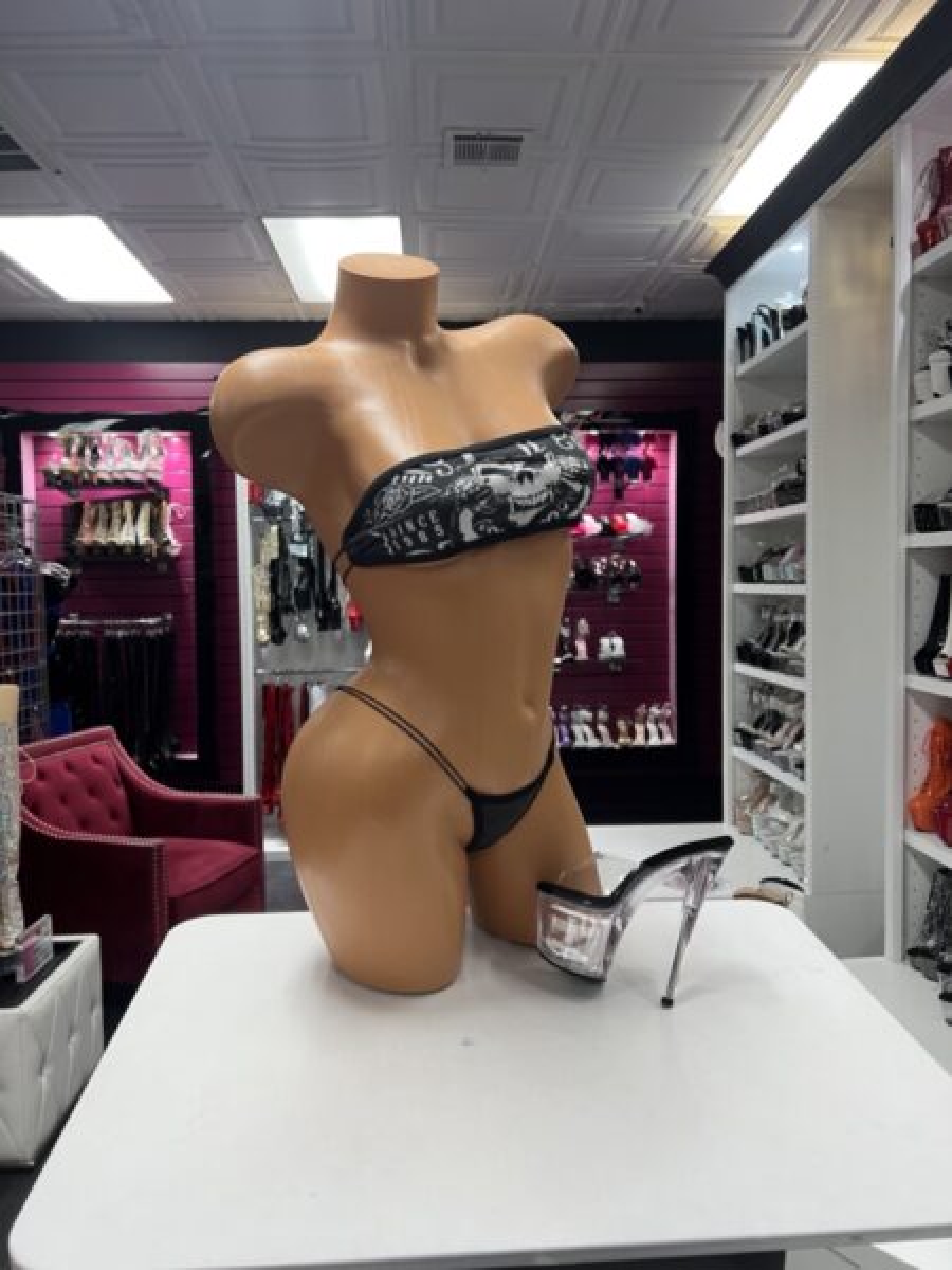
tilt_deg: -2.9
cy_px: 635
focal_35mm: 26
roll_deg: +1.1
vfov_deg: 67.3
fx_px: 953
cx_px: 476
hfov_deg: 53.1
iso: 80
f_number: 1.5
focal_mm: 5.7
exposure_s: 1/60
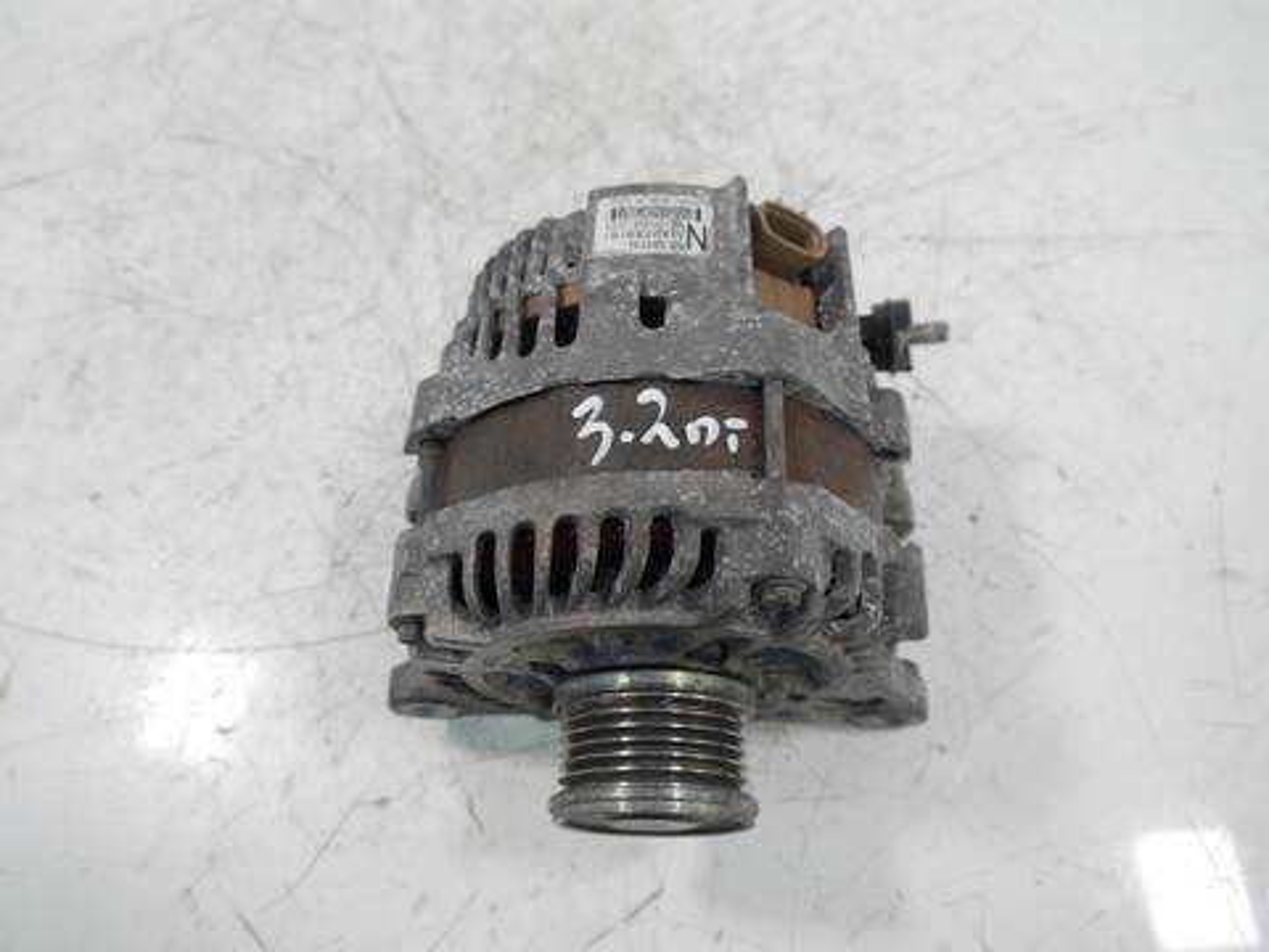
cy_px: 476
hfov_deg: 63.4
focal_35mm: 28
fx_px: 1026
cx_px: 634
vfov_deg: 49.7
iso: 800
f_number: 3.5
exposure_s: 1/125
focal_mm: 14
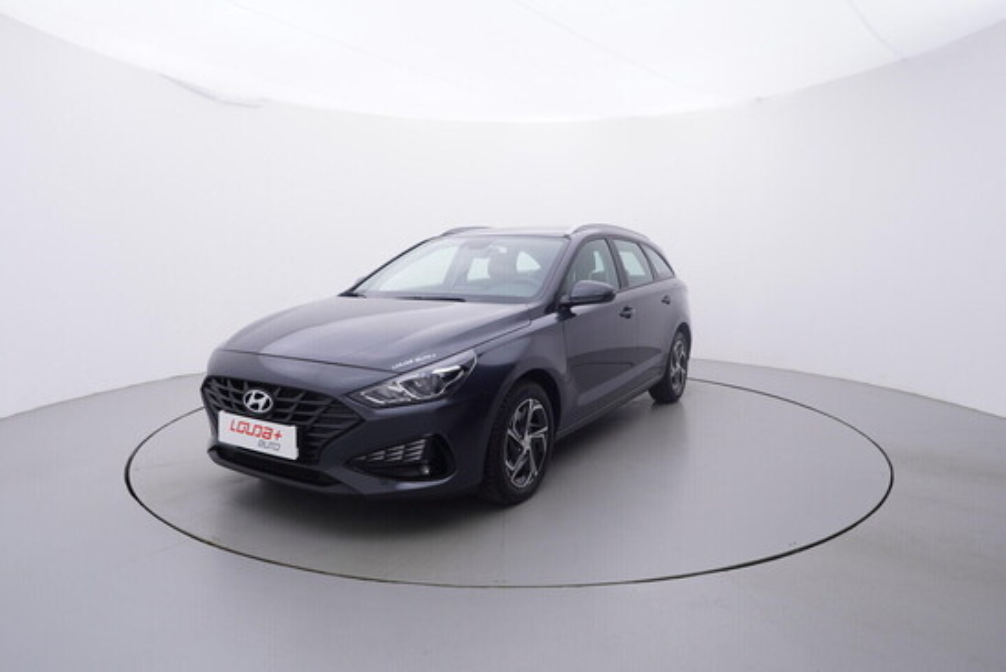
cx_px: 503
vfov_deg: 56.2
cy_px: 336
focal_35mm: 22
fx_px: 629
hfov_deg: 77.3
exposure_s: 1/80
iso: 200
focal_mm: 15
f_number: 5
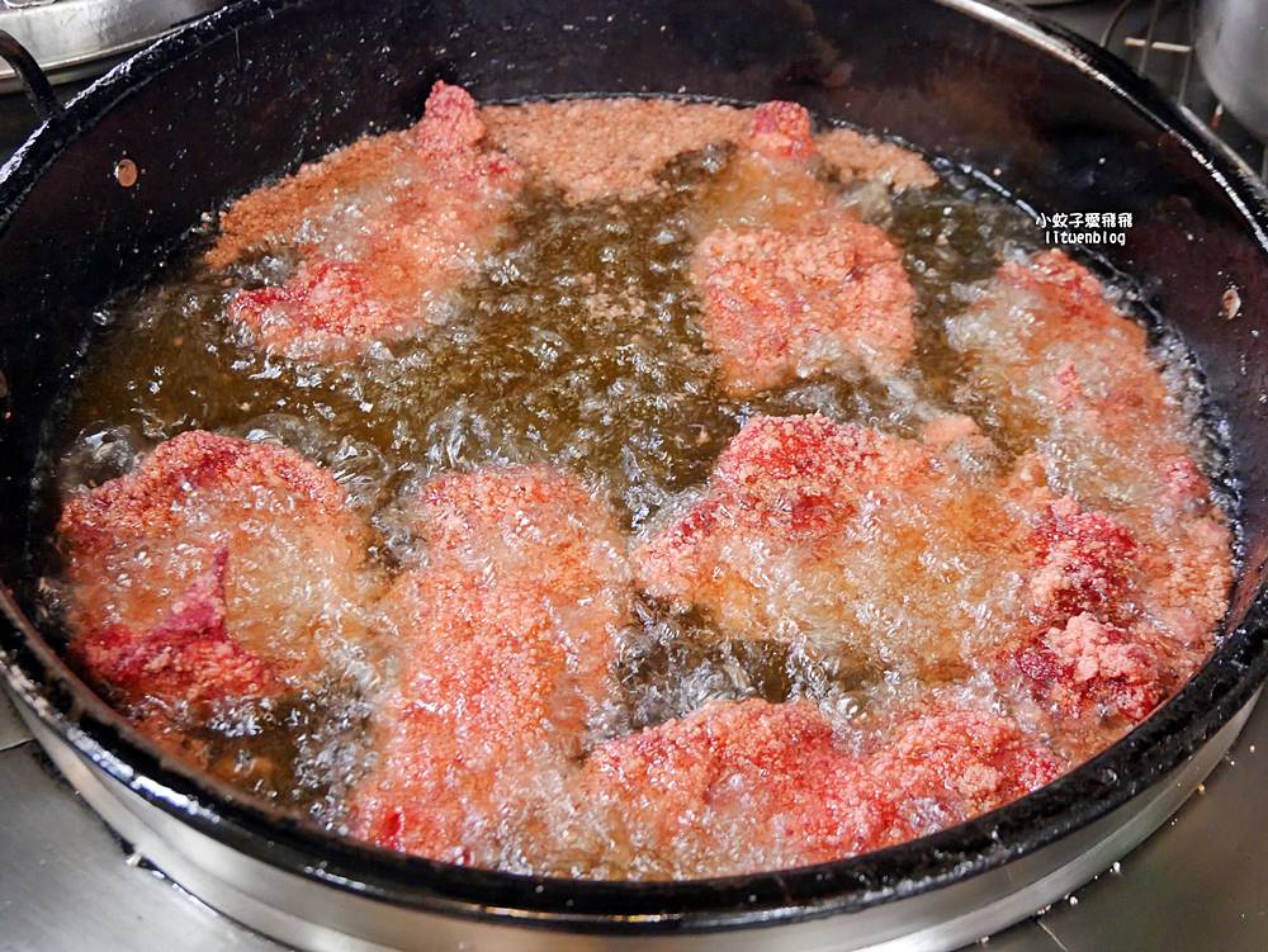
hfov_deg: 46.8
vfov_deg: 36.0
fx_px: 1466
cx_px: 634
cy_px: 476
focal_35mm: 40
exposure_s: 1/50
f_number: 4.5
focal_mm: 20
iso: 3200
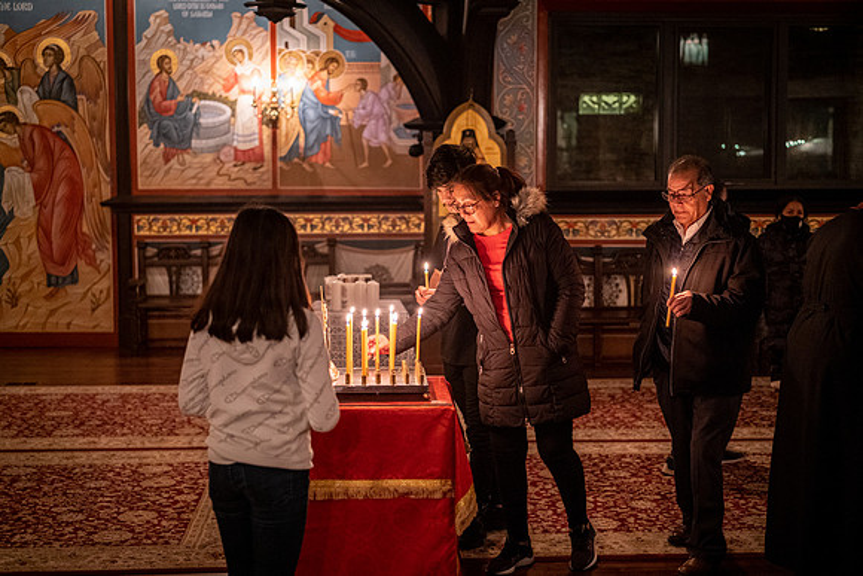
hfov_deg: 38.2
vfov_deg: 26.0
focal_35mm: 52
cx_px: 432
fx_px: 1246
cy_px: 288
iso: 1600
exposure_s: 1/40
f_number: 1.4
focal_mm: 33
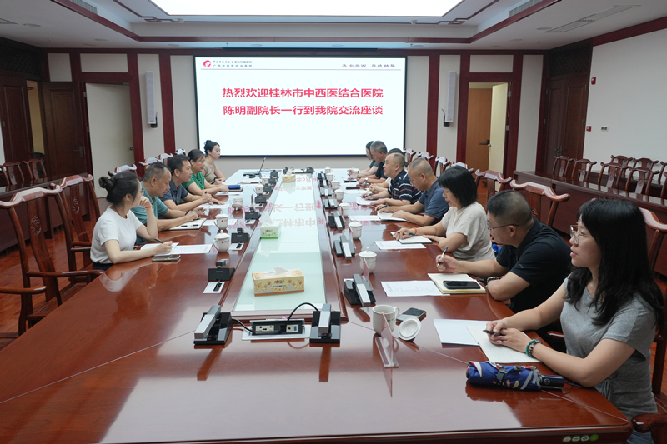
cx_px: 334
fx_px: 445
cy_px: 222
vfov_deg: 53.1
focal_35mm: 24
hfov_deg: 73.8
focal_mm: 16
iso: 500
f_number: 5.6
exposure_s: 1/60
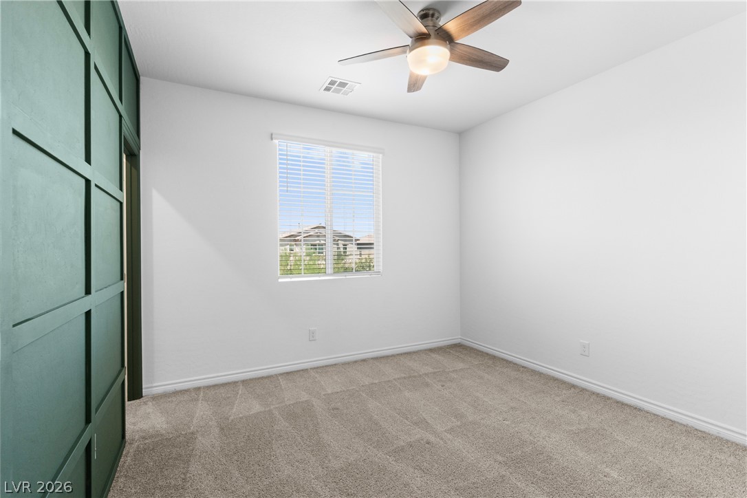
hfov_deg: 93.3
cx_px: 374
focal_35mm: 17
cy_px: 249
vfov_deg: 70.4
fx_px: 353
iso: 400
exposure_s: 1/15
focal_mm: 17
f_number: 8
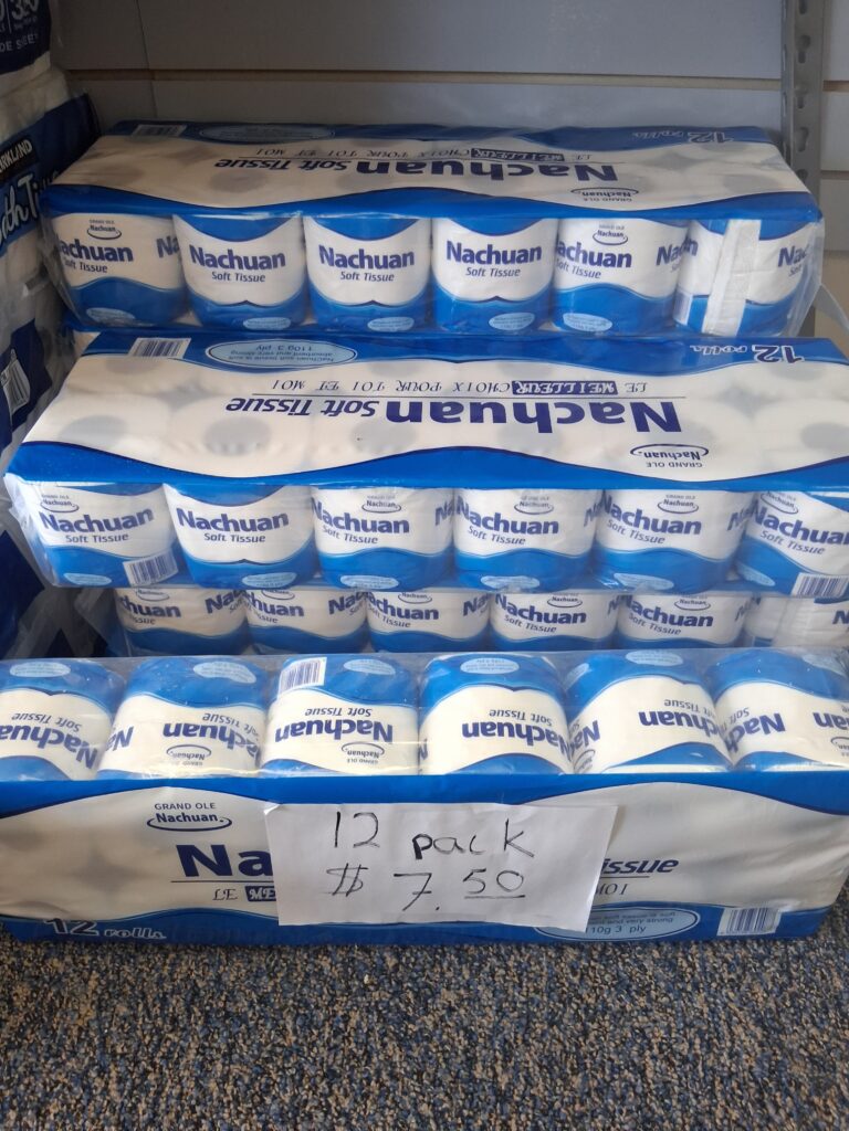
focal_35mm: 26
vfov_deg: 67.3
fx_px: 850
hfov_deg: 53.1
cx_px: 424
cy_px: 566
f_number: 1.8
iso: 250
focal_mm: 3.98
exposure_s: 1/120
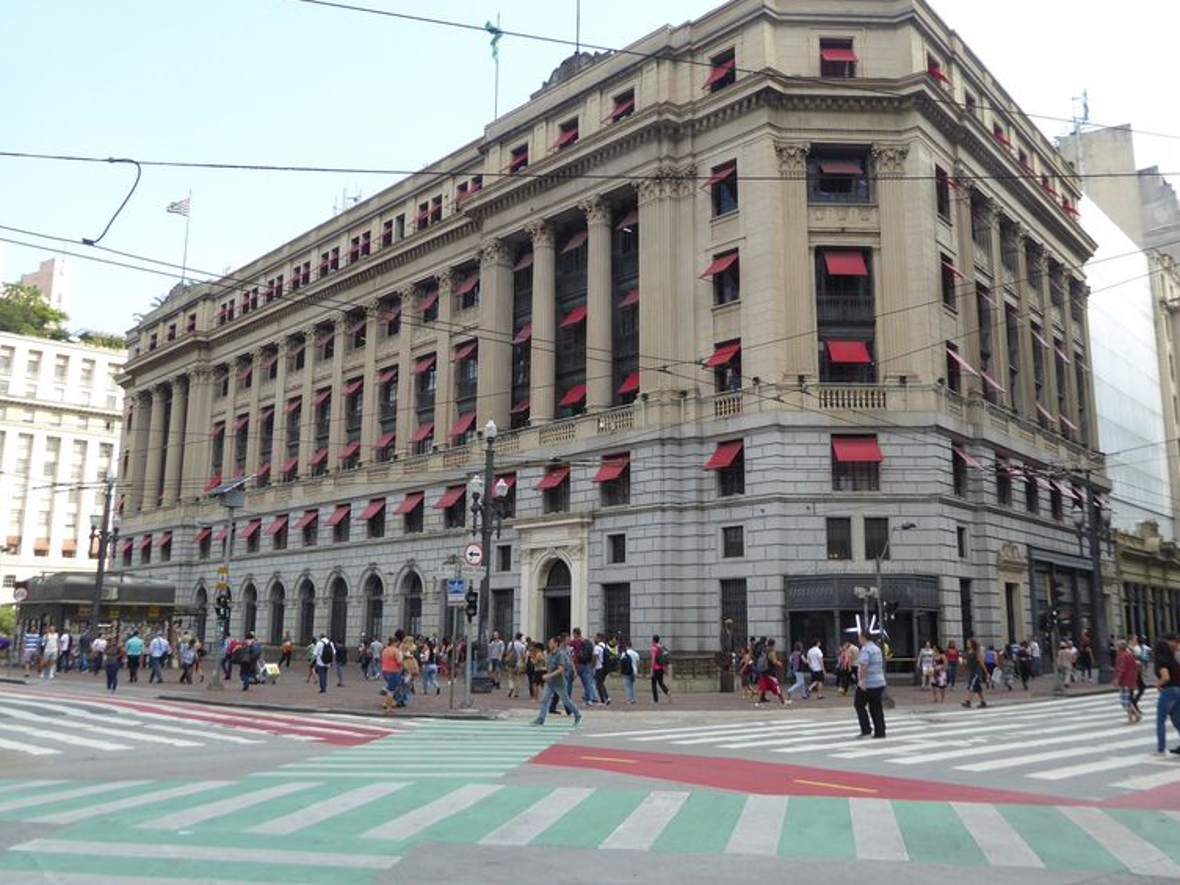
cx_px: 621
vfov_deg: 41.8
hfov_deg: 53.9
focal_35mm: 34
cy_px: 417
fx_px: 1159
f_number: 3.5
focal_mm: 5.4
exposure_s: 1/200
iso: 80
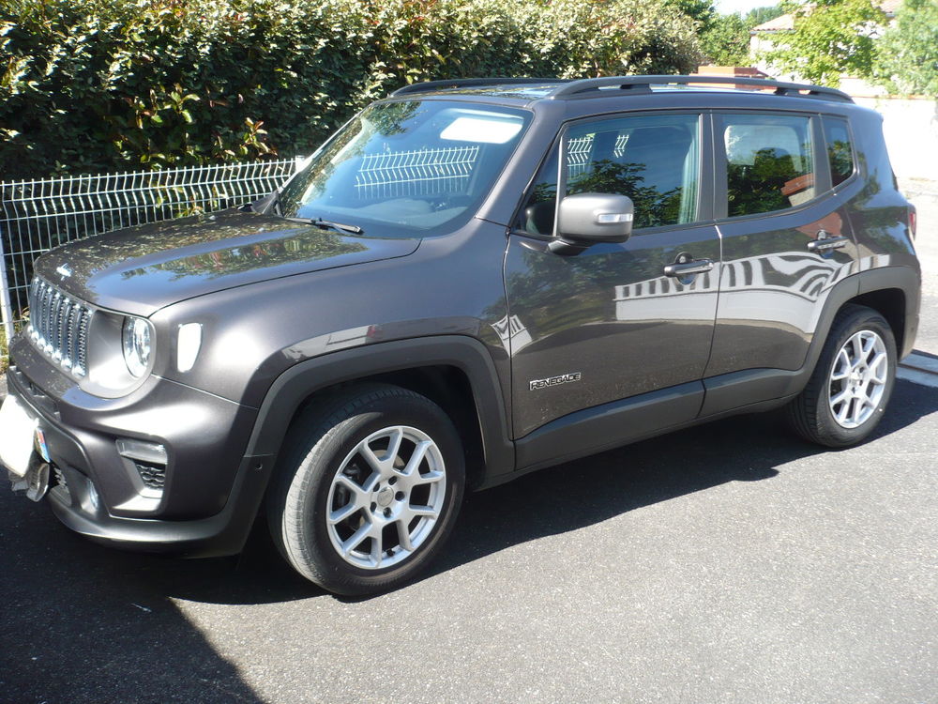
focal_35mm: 35
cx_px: 469
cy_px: 352
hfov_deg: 52.6
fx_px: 948
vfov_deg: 40.7
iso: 100
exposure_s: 1/320
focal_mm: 5.8
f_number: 2.8
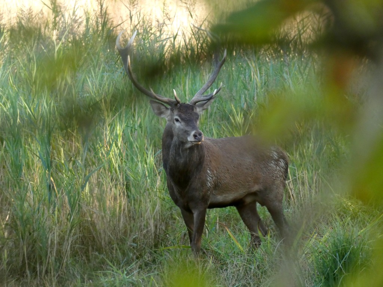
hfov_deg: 2.5
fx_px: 8608
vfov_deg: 1.9
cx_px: 192
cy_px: 144
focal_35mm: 778
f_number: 5.6
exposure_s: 1/100
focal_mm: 139.4
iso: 320
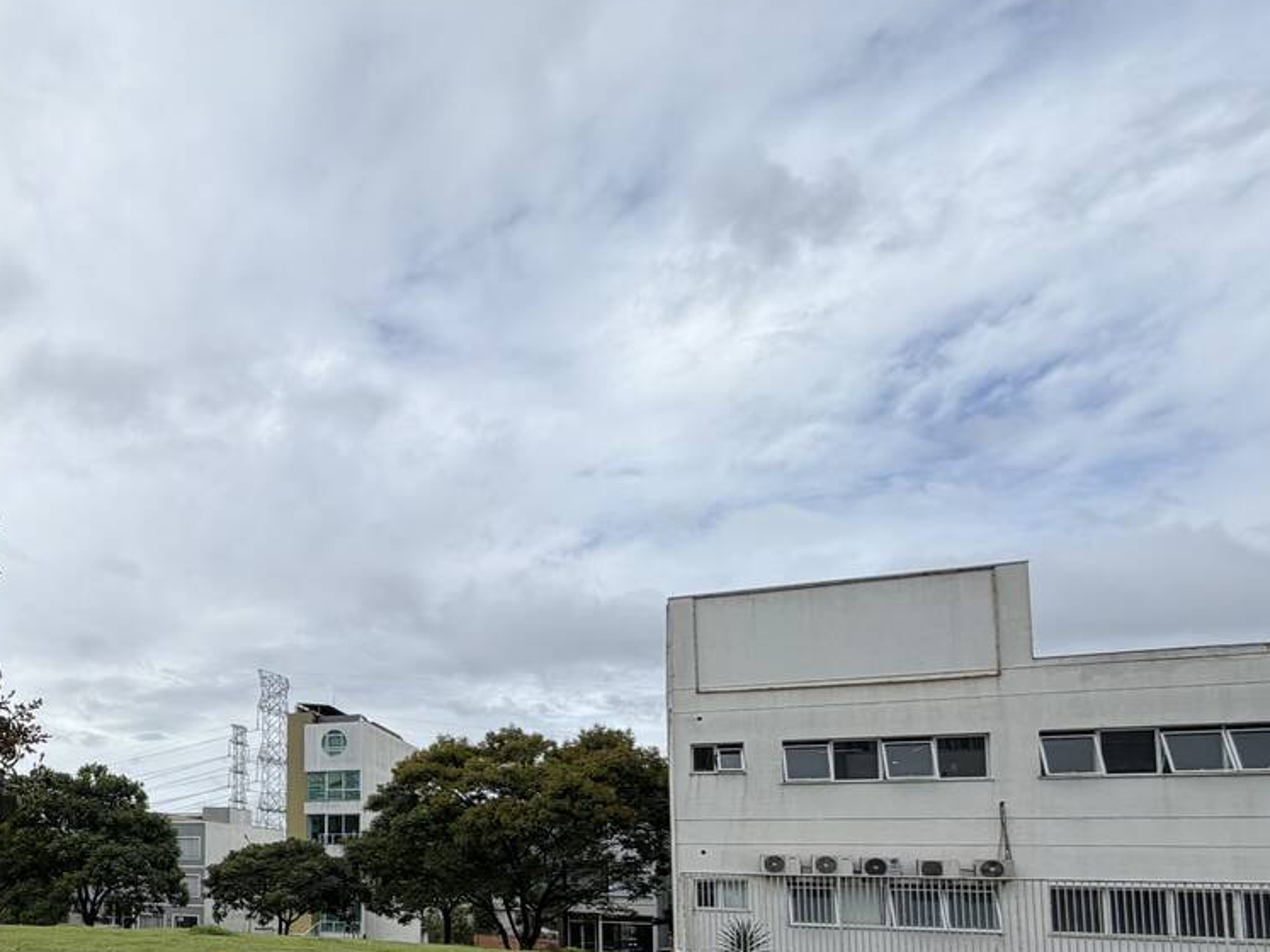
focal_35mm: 27
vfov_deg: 47.9
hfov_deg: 56.1
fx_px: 990
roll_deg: -2.0
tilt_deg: +3.9
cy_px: 789
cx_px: 117
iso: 20
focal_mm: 2.22
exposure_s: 1/1105
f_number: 2.2
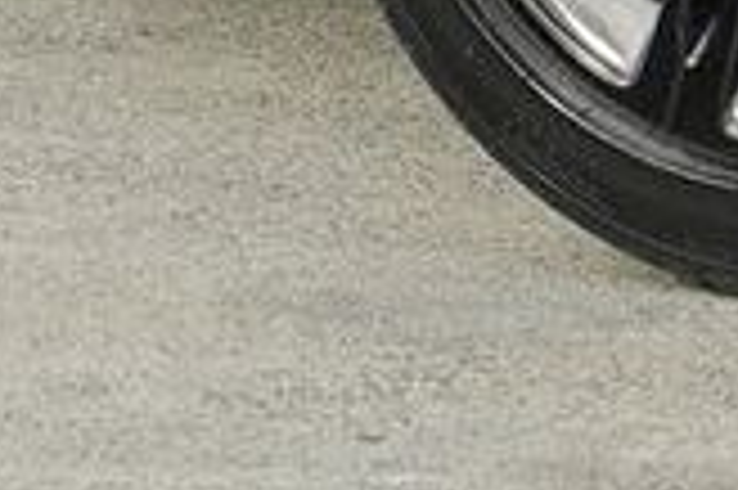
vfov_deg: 1.8
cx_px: 1444
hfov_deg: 2.7
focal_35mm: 769
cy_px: -1209
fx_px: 15748
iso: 1000
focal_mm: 105
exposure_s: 1/500
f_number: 7.1
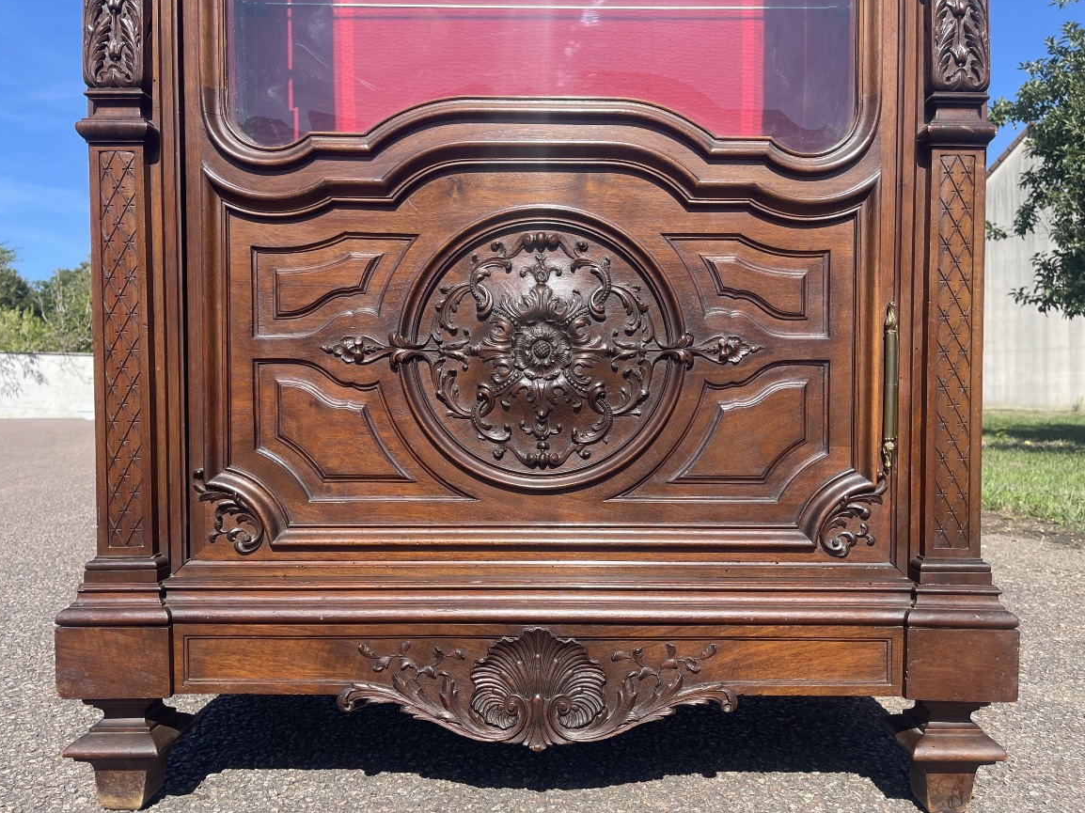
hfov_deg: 67.3
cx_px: 536
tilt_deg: -1.4
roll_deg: +0.0
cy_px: 417
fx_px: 815
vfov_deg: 53.0
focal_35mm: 26
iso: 32
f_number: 1.6
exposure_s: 1/1821
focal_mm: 5.1
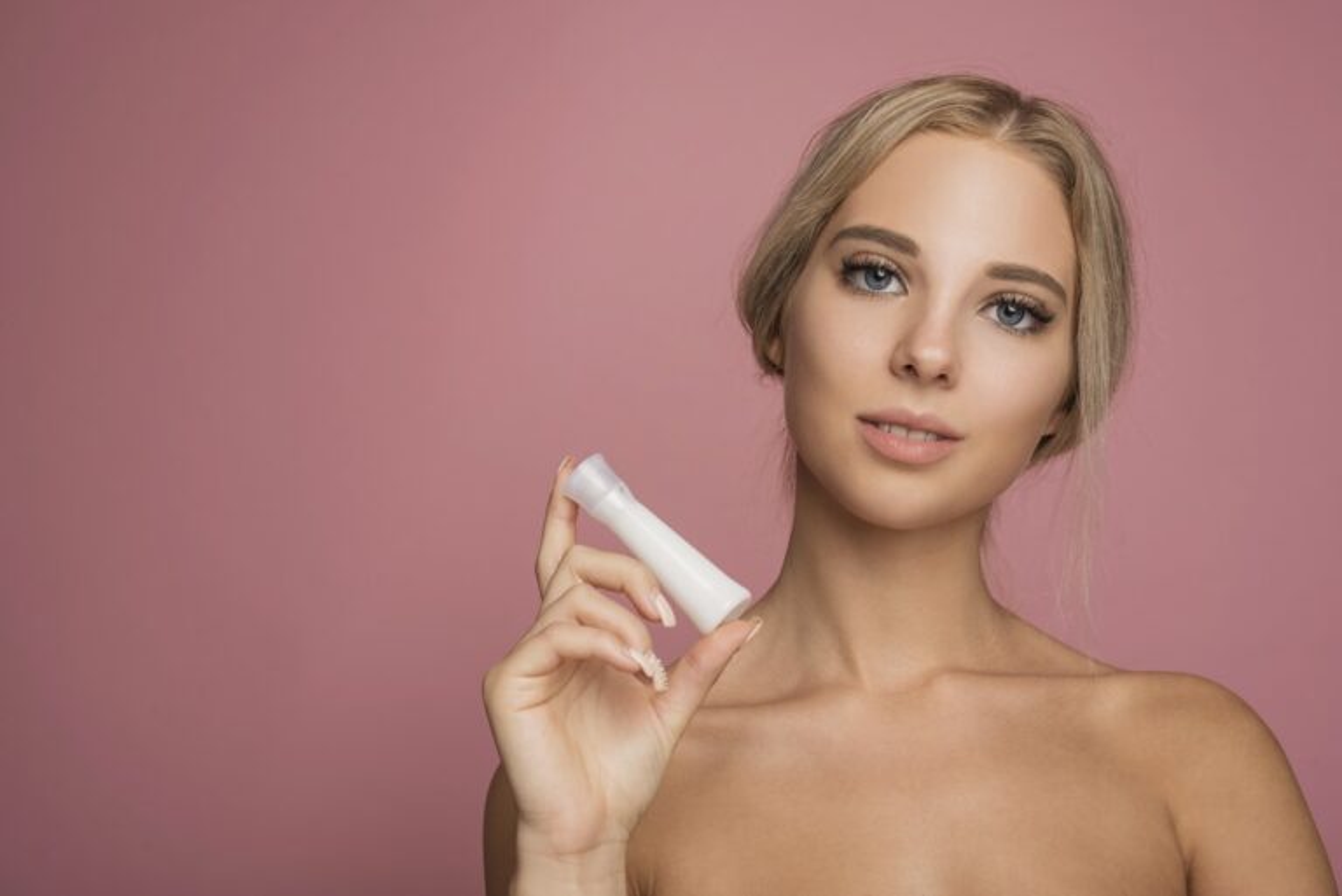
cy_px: 448
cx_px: 671
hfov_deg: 39.6
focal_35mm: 50
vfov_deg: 27.0
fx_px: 1865
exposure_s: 1/160
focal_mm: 50
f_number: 9
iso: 125
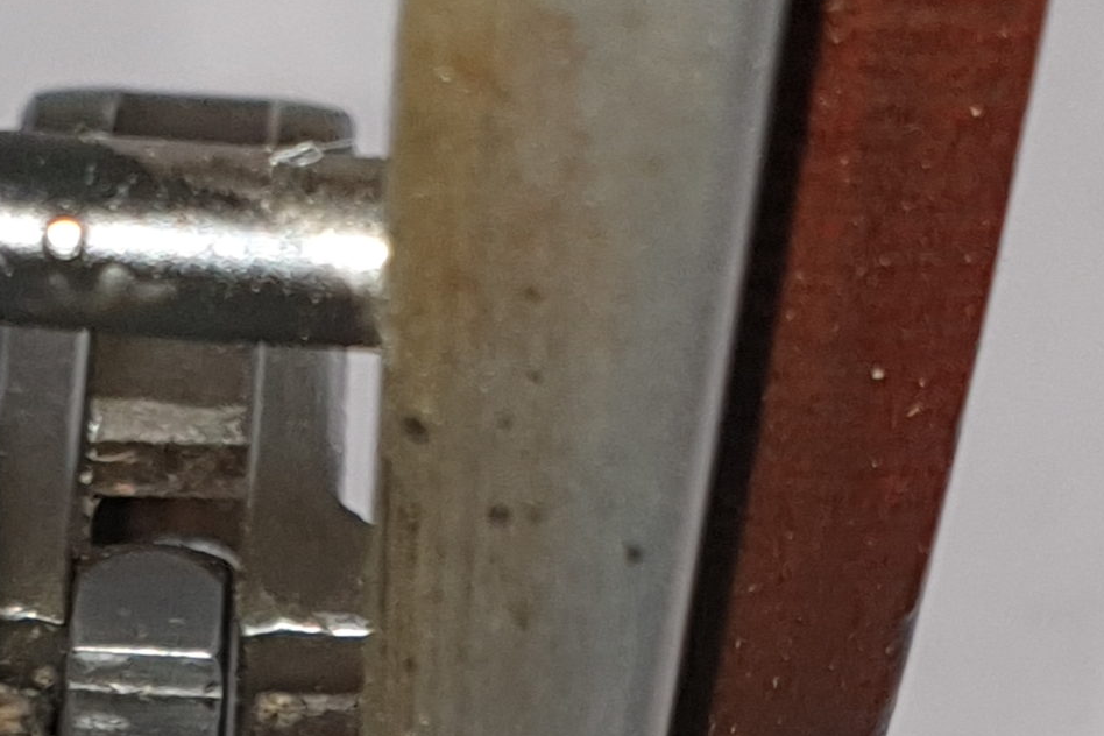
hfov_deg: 27.3
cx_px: 252
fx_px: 2238
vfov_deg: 15.2
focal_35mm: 73
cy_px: 1449
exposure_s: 1/100
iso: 64
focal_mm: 4.3
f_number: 2.4
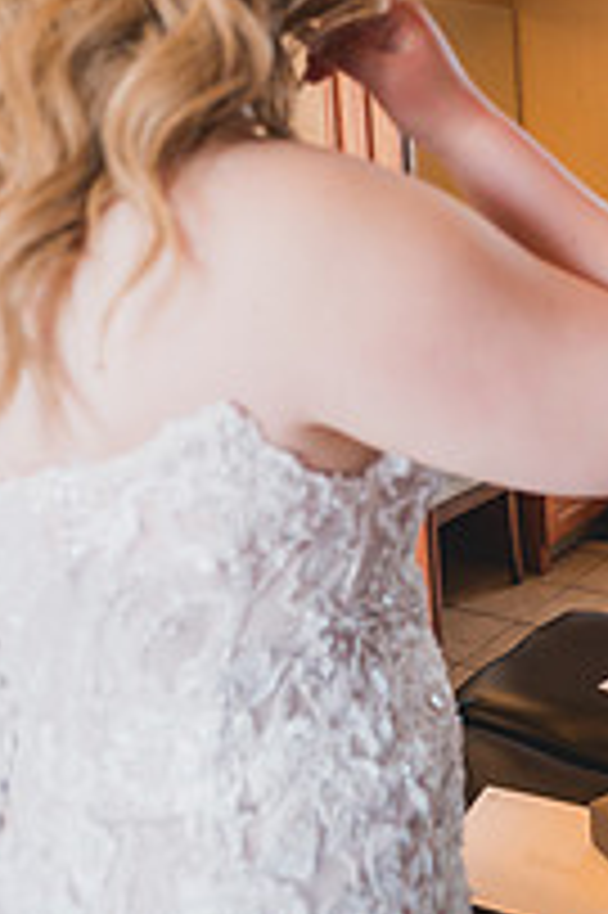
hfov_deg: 32.7
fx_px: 1015
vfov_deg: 47.2
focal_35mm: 40
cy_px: 266
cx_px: 459
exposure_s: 1/320
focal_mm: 18
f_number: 2.8
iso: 1250
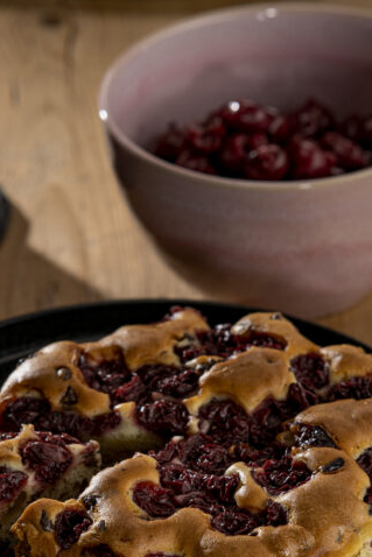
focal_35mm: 160
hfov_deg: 8.6
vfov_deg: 12.8
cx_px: 124
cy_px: 416
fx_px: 2478
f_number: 6.3
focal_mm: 85
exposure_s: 1/60
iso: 64
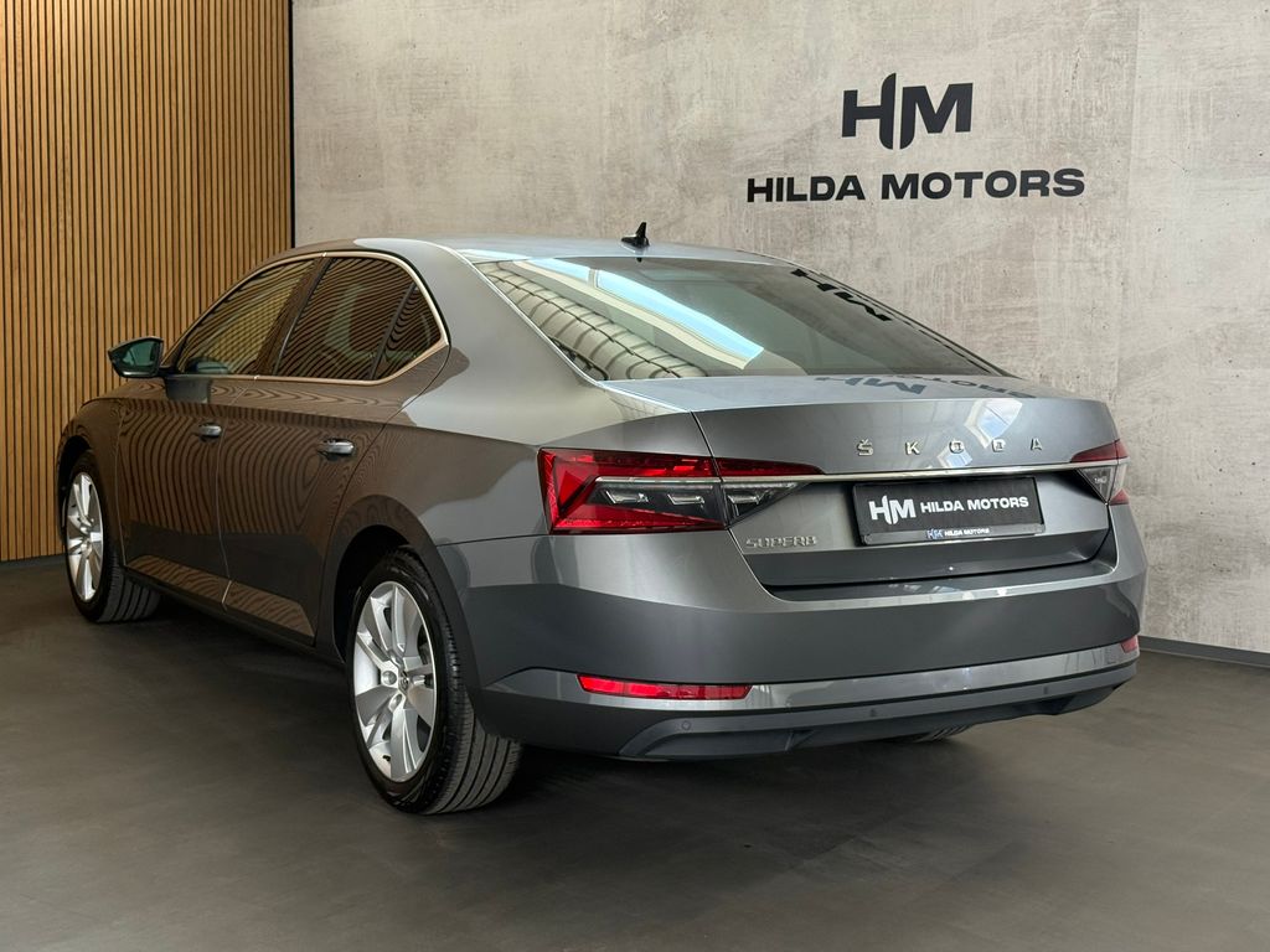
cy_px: 476
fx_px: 1761
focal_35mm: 48
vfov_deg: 30.3
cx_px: 635
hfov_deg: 39.7
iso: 125
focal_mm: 6.76
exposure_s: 1/113
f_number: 1.78
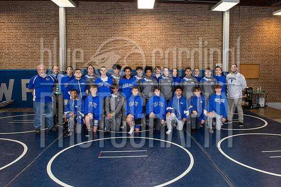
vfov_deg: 45.3
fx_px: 225
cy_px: 87
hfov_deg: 63.8
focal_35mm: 29
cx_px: 157
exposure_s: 1/160
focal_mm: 24
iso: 1600
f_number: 4
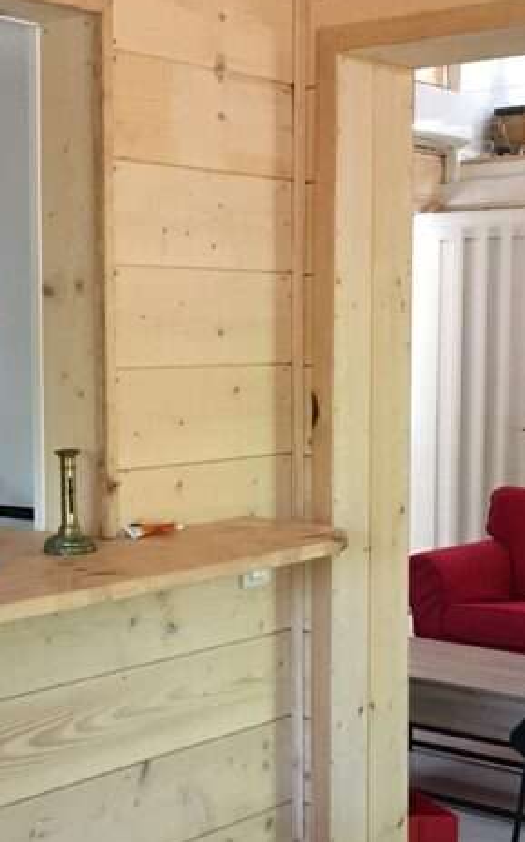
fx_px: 1558
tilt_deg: -6.7
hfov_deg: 19.0
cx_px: 160
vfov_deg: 30.1
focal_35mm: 68
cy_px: 502
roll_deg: +0.0
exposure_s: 1/33
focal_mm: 4.15
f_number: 2.2
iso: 200
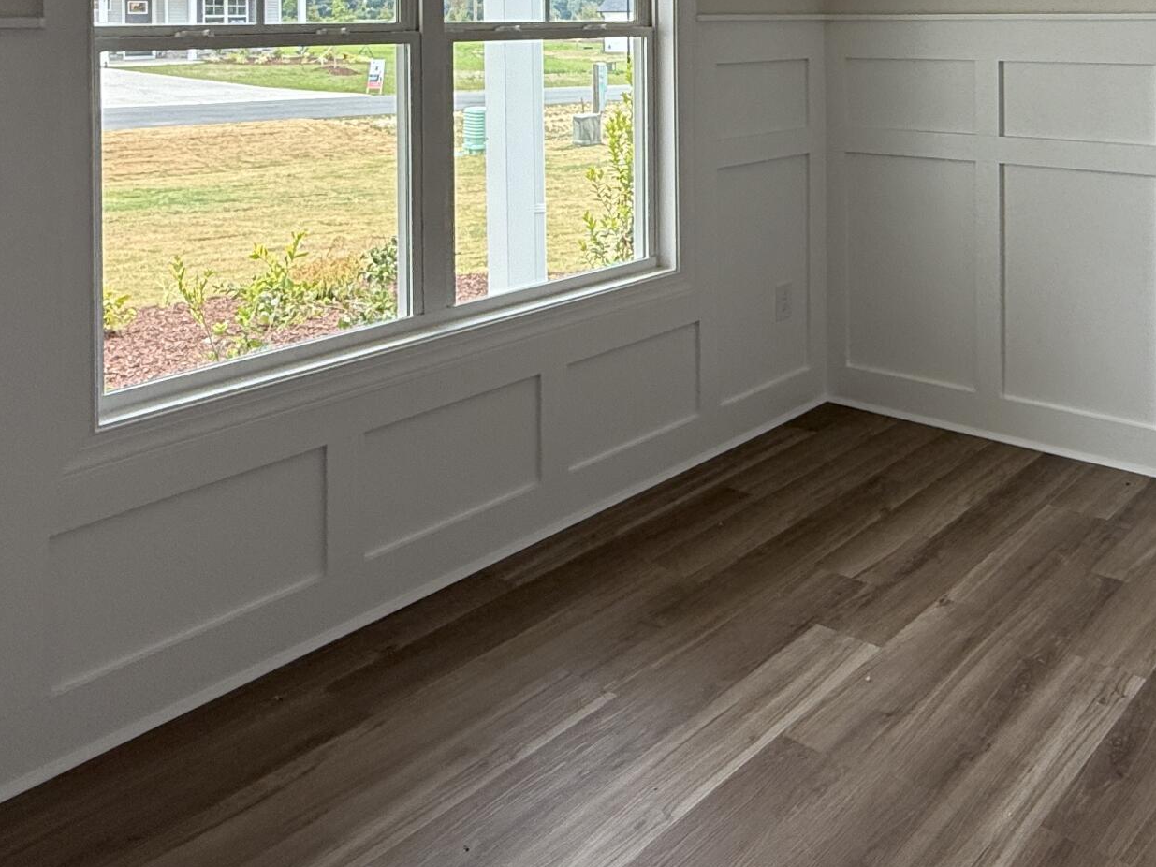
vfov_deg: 37.6
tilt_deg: +0.7
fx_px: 1135
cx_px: 908
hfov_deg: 51.0
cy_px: 14
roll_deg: +0.6
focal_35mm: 34
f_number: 2.2
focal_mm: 2.22
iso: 64
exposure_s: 1/307
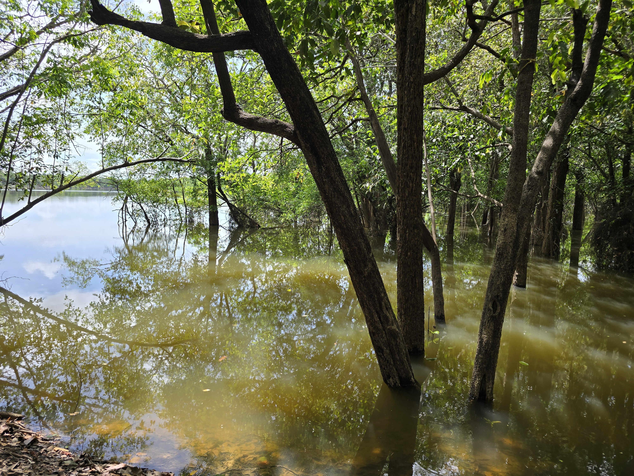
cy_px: 238
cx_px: 317
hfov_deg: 73.9
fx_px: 421
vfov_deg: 58.9
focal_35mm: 23
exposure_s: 1/356
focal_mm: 6.3
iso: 12
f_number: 1.7
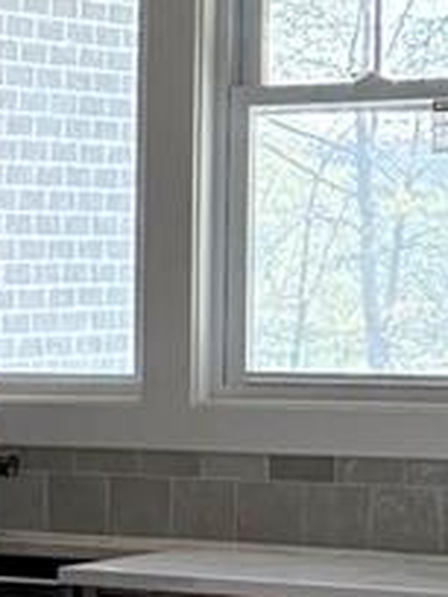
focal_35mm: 181
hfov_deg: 7.4
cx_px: -791
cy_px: 366
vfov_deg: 10.9
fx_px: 3123
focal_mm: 6.76
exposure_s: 1/147
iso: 200
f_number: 1.78
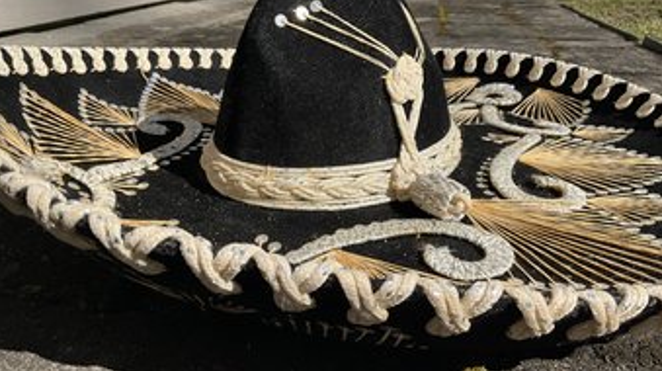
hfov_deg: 61.1
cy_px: 186
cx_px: 329
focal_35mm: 32
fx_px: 561
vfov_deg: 36.6
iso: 25
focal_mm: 3
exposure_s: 1/1534
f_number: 1.8
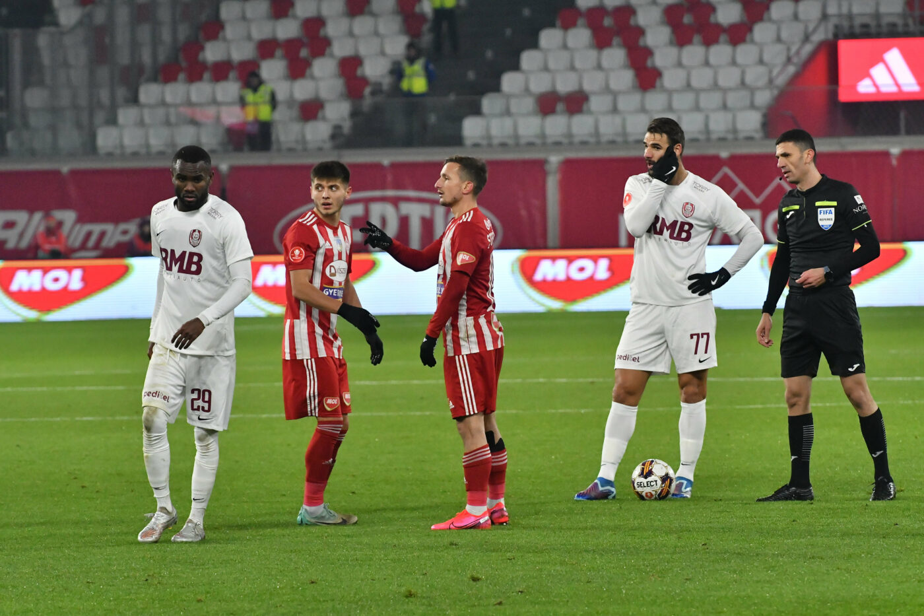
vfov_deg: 4.6
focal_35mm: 300
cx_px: 462
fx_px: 7699
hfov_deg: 6.9
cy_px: 308
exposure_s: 1/1600
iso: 3200
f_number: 5
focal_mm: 200
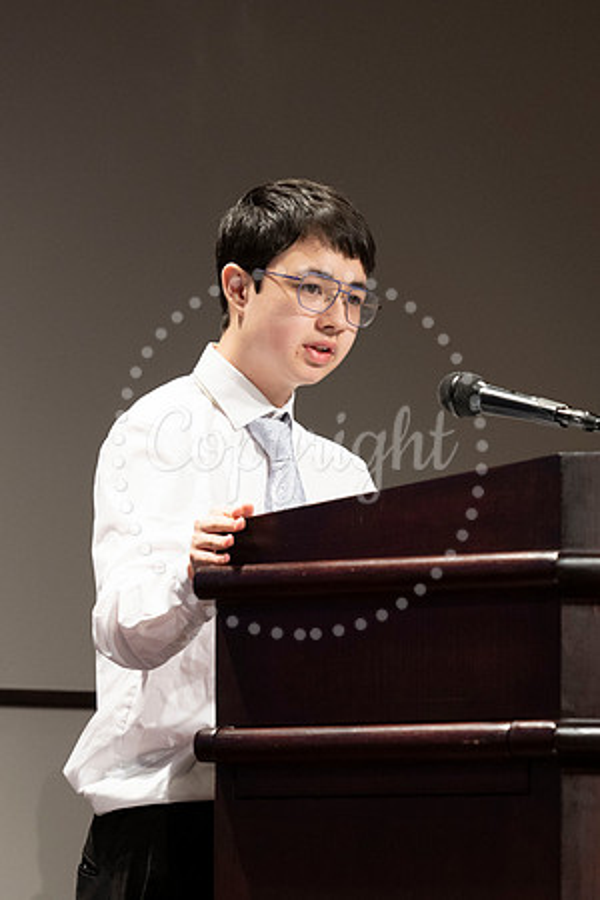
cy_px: 558
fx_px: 5673
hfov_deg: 6.1
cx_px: 417
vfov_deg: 9.1
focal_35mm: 227
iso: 800
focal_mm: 120
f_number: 4
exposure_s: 1/100
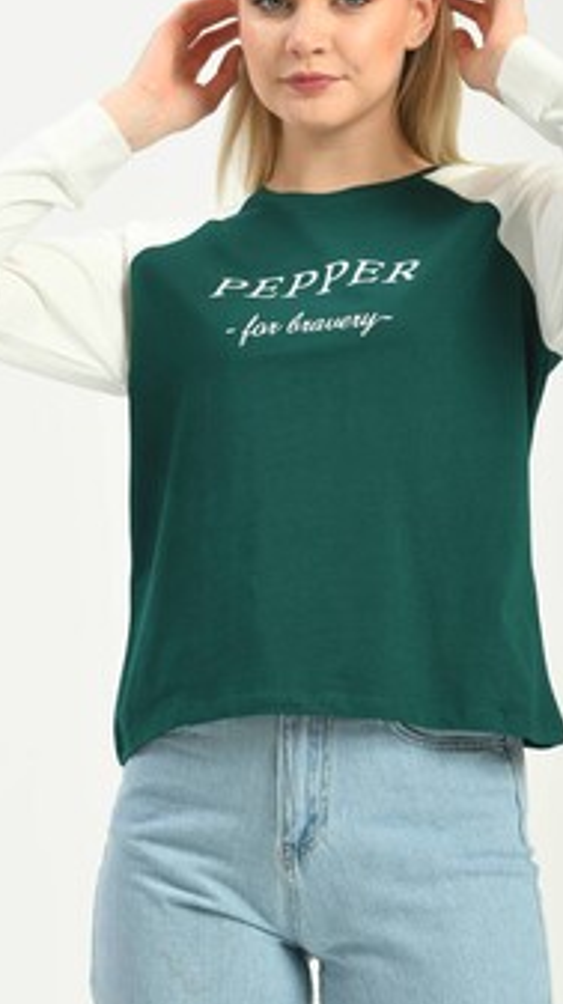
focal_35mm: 210
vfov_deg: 10.3
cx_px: 325
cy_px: 474
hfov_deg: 5.8
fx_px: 5586
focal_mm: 125
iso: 100
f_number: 6.3
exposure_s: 1/160
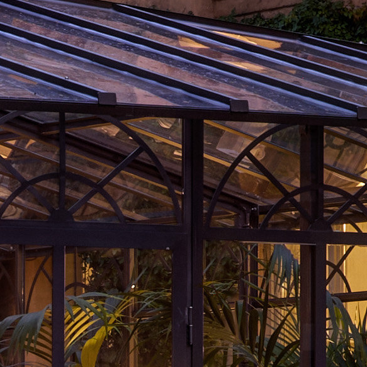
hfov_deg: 5.1
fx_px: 4090
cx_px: -71
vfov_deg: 5.1
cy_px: 458
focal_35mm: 341
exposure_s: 4
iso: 200
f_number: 14
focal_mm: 39
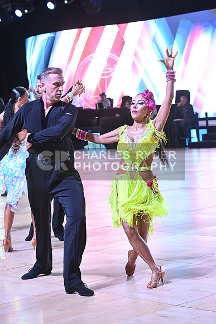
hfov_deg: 14.4
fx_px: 854
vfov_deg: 21.5
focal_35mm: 95
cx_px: 108
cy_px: 162
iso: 3200
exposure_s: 1/400
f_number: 7.1
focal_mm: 95
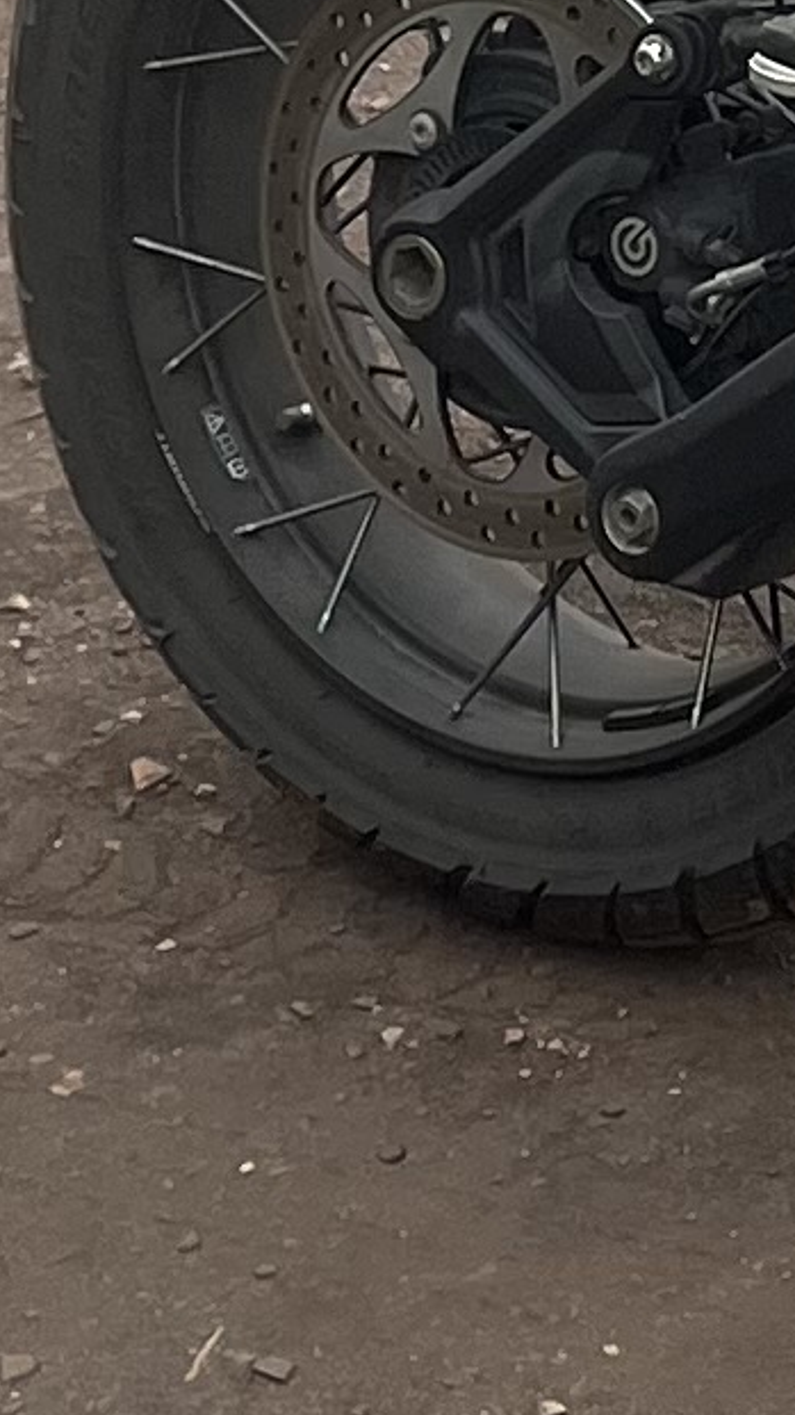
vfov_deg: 11.0
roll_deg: +2.1
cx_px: 2378
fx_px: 6900
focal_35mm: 184
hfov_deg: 6.1
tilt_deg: -20.6
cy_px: -1094
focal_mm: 5.1
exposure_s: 1/2179
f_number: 1.6
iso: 50
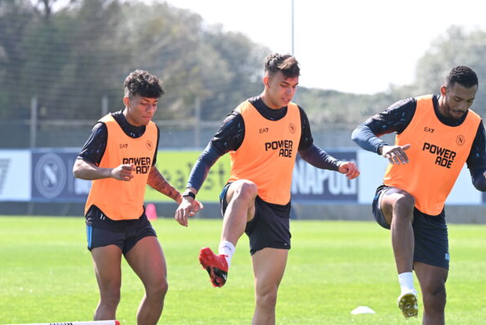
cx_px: 262
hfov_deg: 6.1
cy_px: 163
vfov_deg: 4.0
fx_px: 4592
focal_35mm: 340
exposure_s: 1/1250
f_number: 4.5
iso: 500
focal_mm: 200
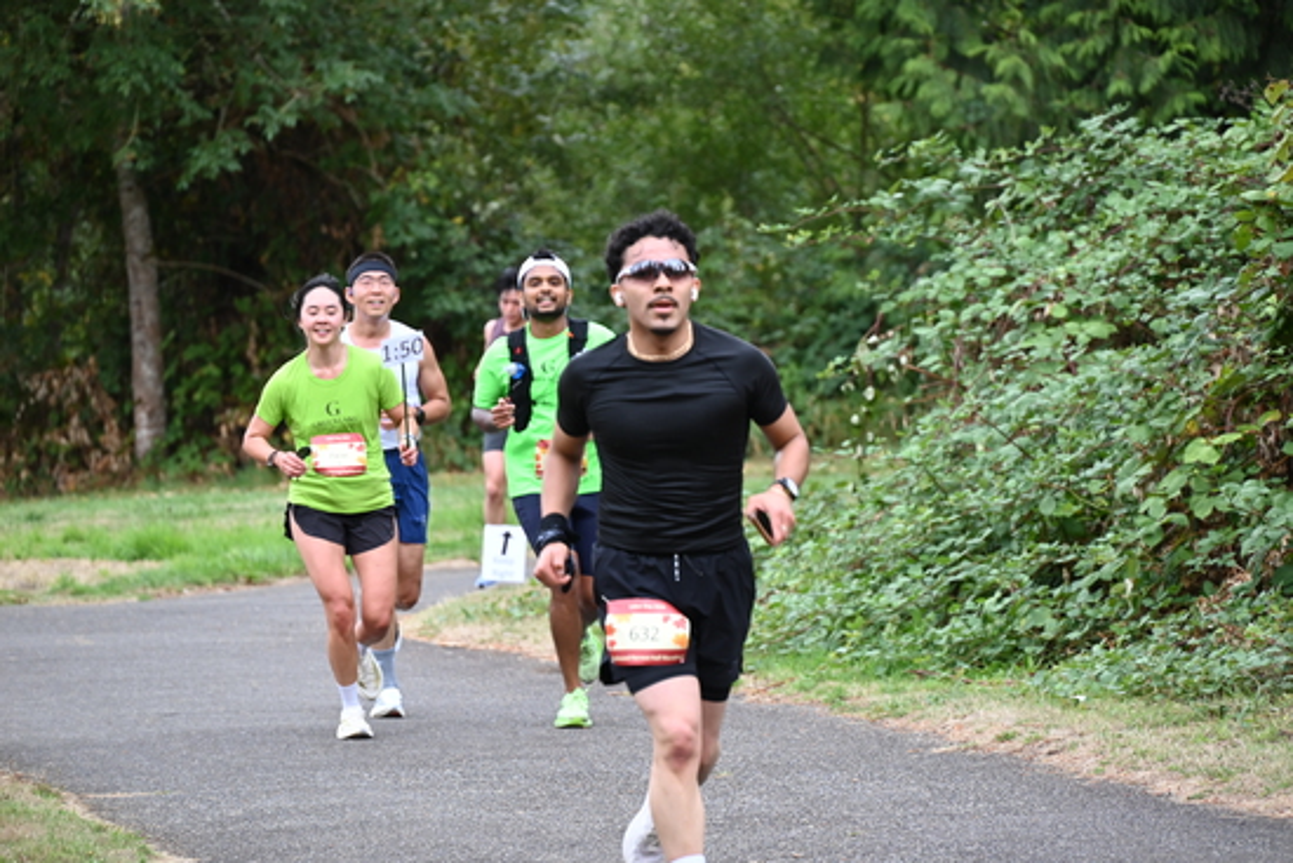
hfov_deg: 10.3
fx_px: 7185
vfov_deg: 6.9
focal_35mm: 200
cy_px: 432
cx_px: 646
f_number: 6.3
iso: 800
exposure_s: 1/250
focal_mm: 200
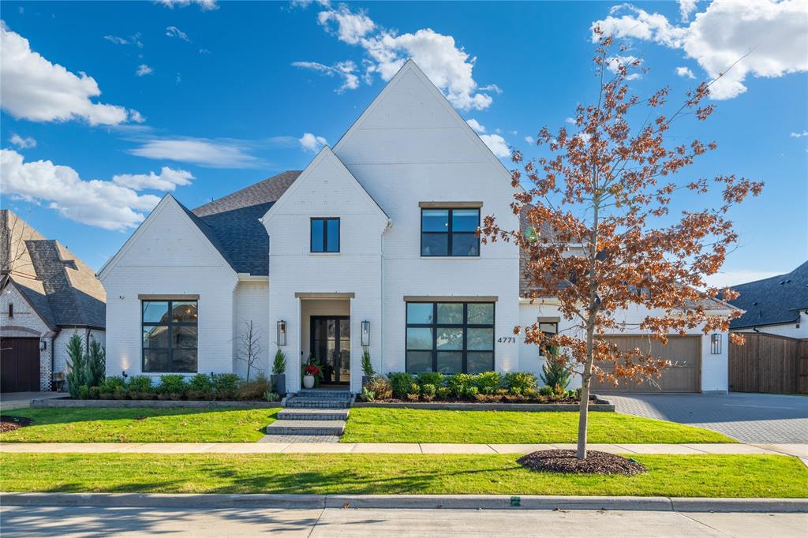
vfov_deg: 55.1
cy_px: 269
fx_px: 516
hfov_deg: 76.1
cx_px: 404
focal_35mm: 23
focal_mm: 23
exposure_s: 1/500
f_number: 9
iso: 100
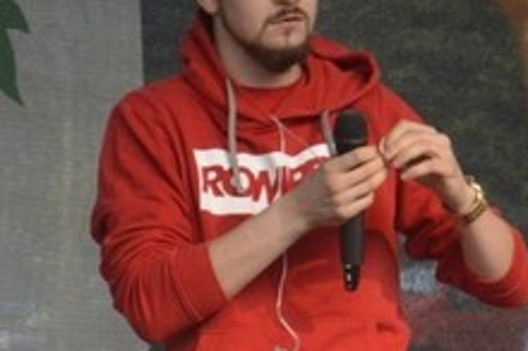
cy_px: 212
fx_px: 5214
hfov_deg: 5.7
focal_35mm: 356
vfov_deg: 3.8
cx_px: 965
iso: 800
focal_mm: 58
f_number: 5
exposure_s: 1/60
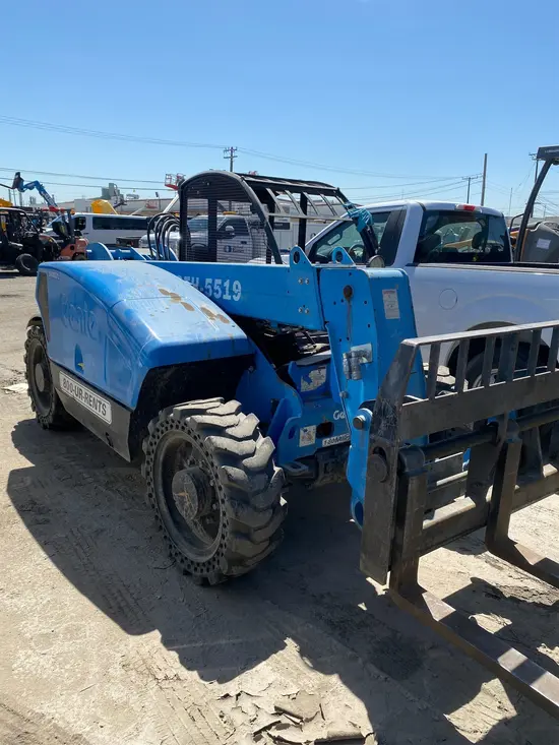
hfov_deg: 53.1
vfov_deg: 67.3
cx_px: 280
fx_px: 560
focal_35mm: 26
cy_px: 372
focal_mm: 4.25
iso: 32
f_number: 1.8
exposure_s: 1/2625
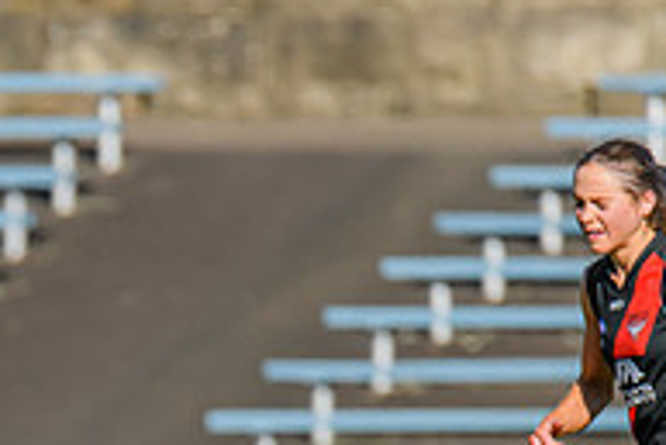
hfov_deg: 1.1
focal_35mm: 1921
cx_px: -168
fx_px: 35564
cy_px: 681
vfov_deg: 0.7
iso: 640
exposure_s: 1/1600
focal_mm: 600
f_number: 9
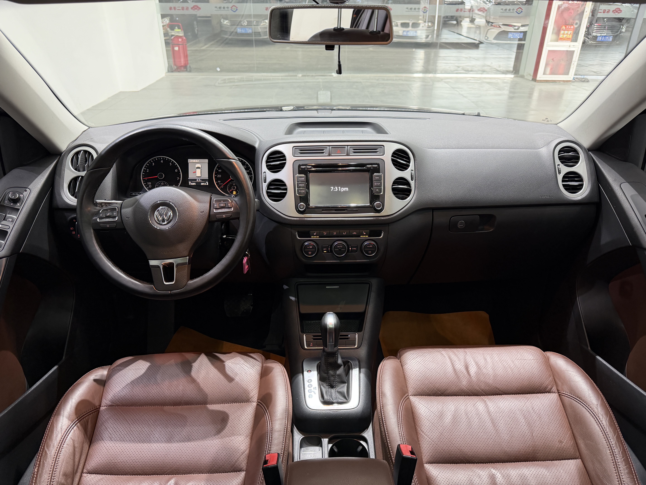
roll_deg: -0.6
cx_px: 323
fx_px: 448
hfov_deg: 71.6
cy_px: 242
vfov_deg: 56.8
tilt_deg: -29.3
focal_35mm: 24
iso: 200
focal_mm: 6.76
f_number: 1.78
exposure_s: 1/60
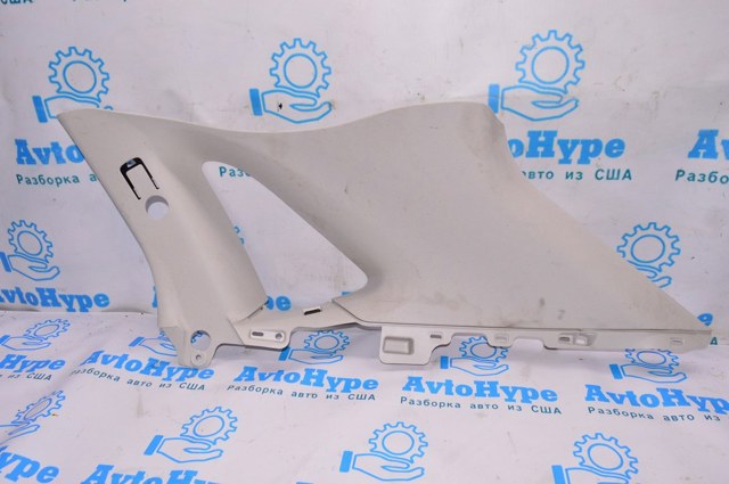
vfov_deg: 47.8
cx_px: 364
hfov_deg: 67.4
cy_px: 242
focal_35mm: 27
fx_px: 546
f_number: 8
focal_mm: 18
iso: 1600
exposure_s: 1/200
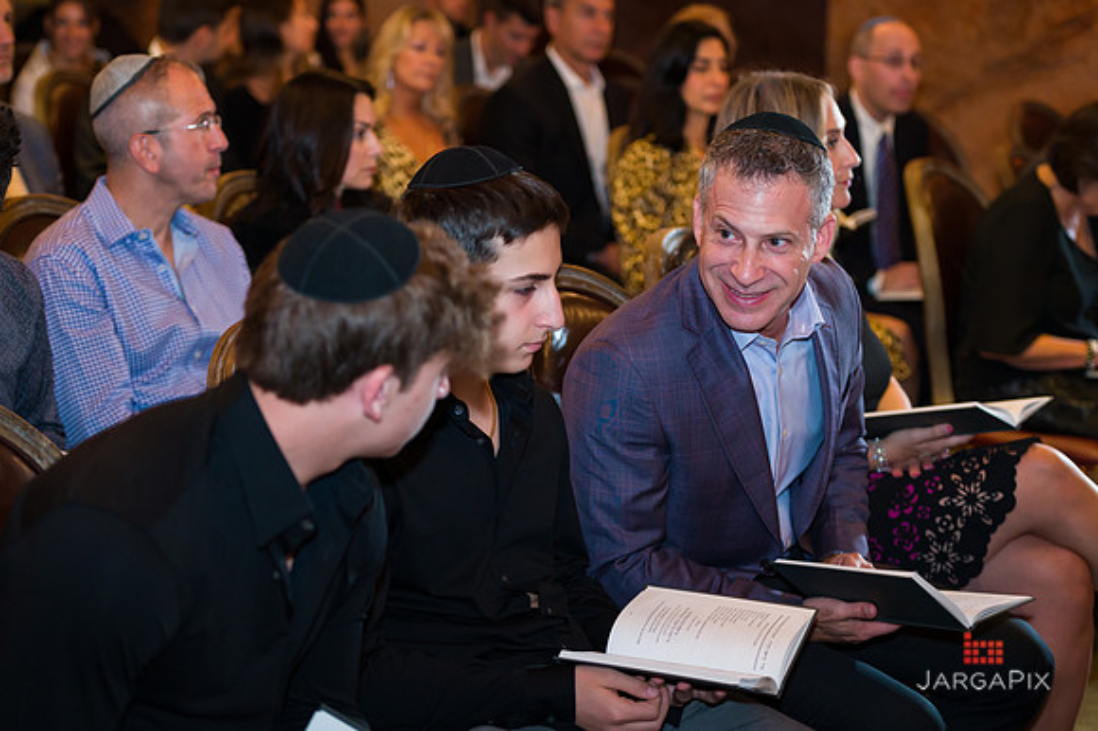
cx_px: 549
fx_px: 2199
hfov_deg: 28.0
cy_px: 366
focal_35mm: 72
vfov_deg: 18.9
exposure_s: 1/200
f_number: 3.2
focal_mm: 70
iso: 1600
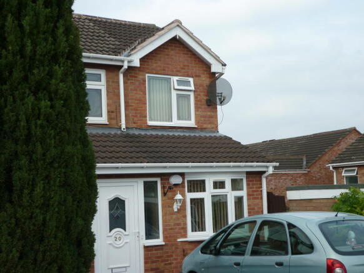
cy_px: 136
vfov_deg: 26.1
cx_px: 182
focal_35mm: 56
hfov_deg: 34.4
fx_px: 589
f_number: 3.4
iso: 80
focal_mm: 9.2
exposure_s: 1/500
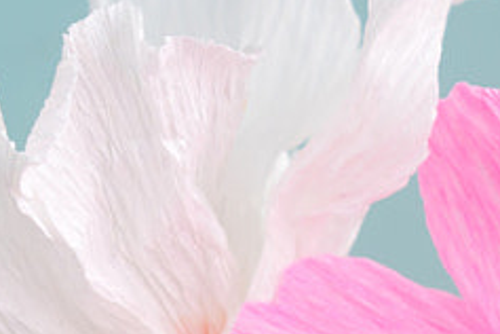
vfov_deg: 3.6
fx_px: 5166
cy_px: 1092
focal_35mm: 372
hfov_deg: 5.3
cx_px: 1376
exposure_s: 1/125
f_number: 7.1
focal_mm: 55
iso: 100
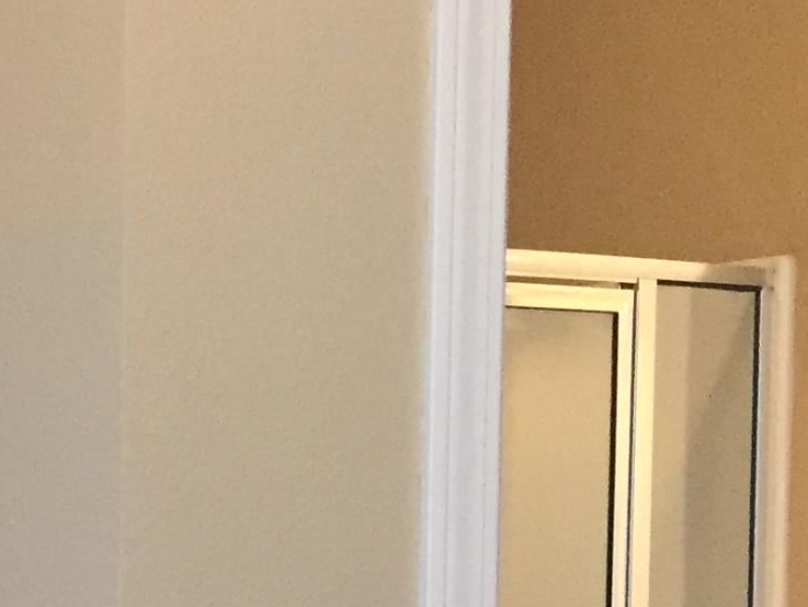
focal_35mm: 118
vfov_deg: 12.0
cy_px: 931
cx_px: -685
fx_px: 2755
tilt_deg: -6.3
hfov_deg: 14.5
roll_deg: +1.2
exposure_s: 1/30
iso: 125
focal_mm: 4.15
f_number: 2.2
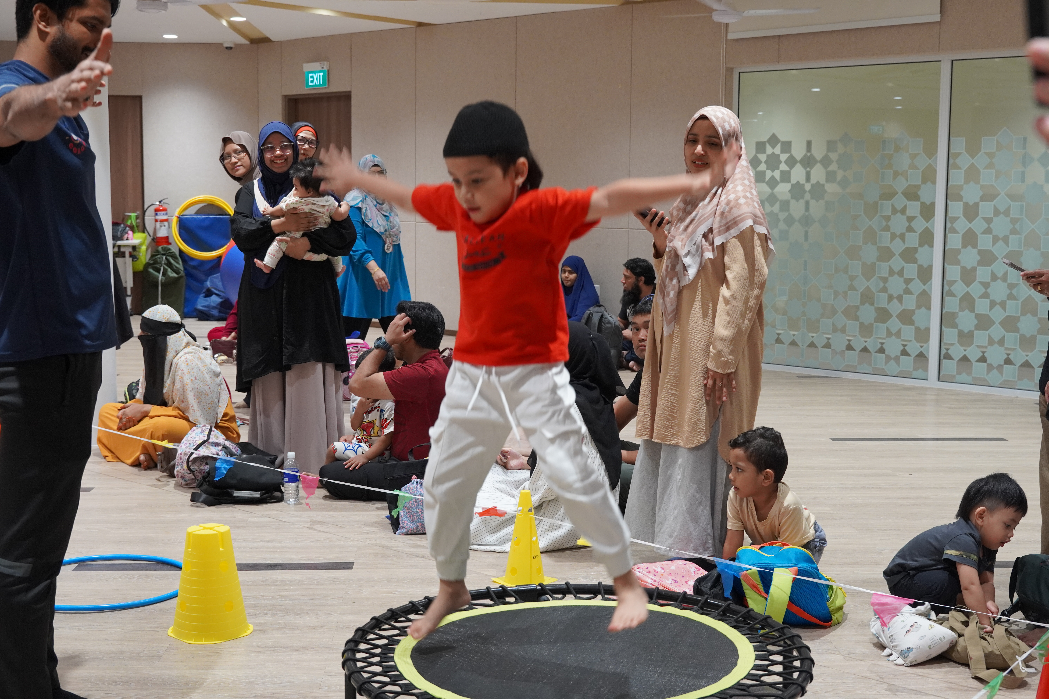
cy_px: 350
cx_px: 524
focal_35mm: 46
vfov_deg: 29.1
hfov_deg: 42.6
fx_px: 1346
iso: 1250
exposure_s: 1/160
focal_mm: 30.8
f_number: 4
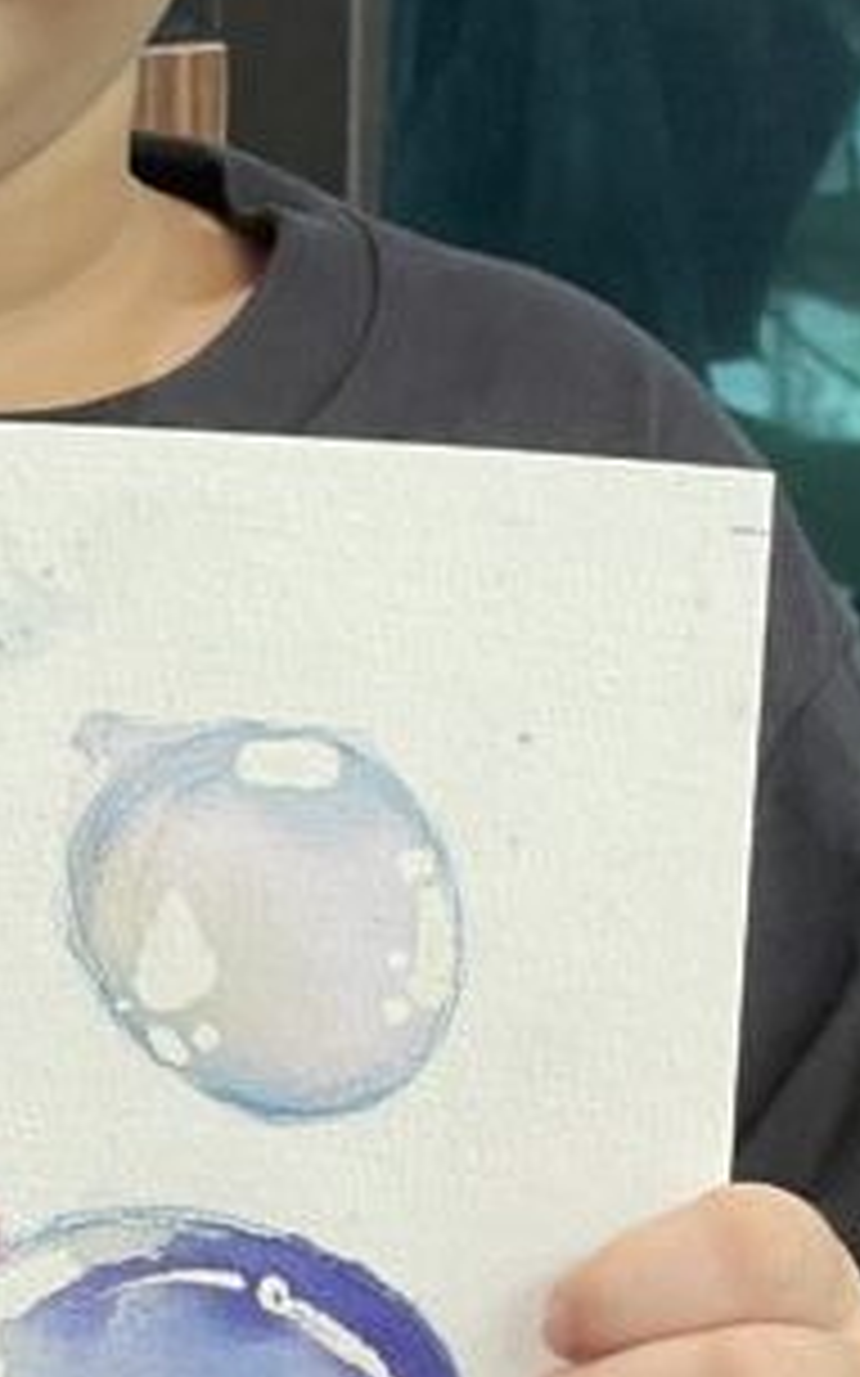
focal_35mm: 180
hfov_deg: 7.2
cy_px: 220
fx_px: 6756
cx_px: -279
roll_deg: -0.3
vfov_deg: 11.6
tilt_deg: -4.6
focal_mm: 6
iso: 125
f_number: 2
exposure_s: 1/100
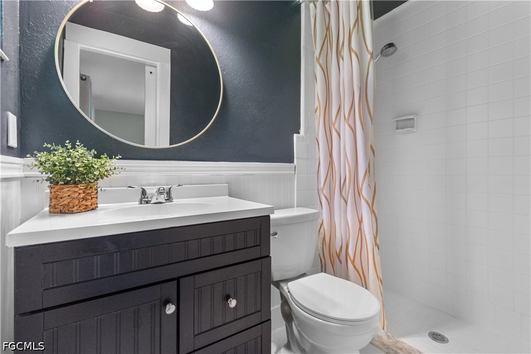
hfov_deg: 100.4
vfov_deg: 77.3
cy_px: 177
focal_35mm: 15
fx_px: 221
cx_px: 266
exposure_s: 1/40
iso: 800
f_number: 4.5
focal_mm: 10
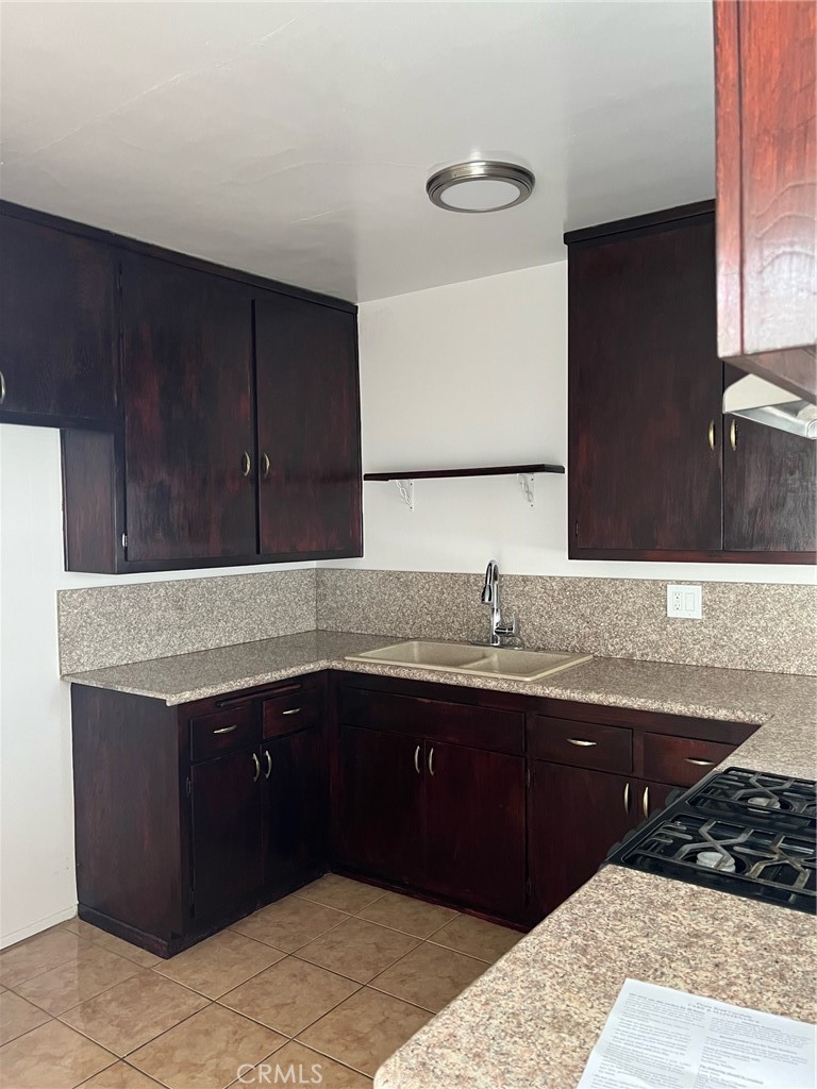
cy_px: 544
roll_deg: +1.5
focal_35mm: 26
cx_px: 408
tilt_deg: -1.1
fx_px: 818
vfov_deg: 67.3
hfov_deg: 53.1
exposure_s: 1/60
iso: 250
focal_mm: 5.7
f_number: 1.5
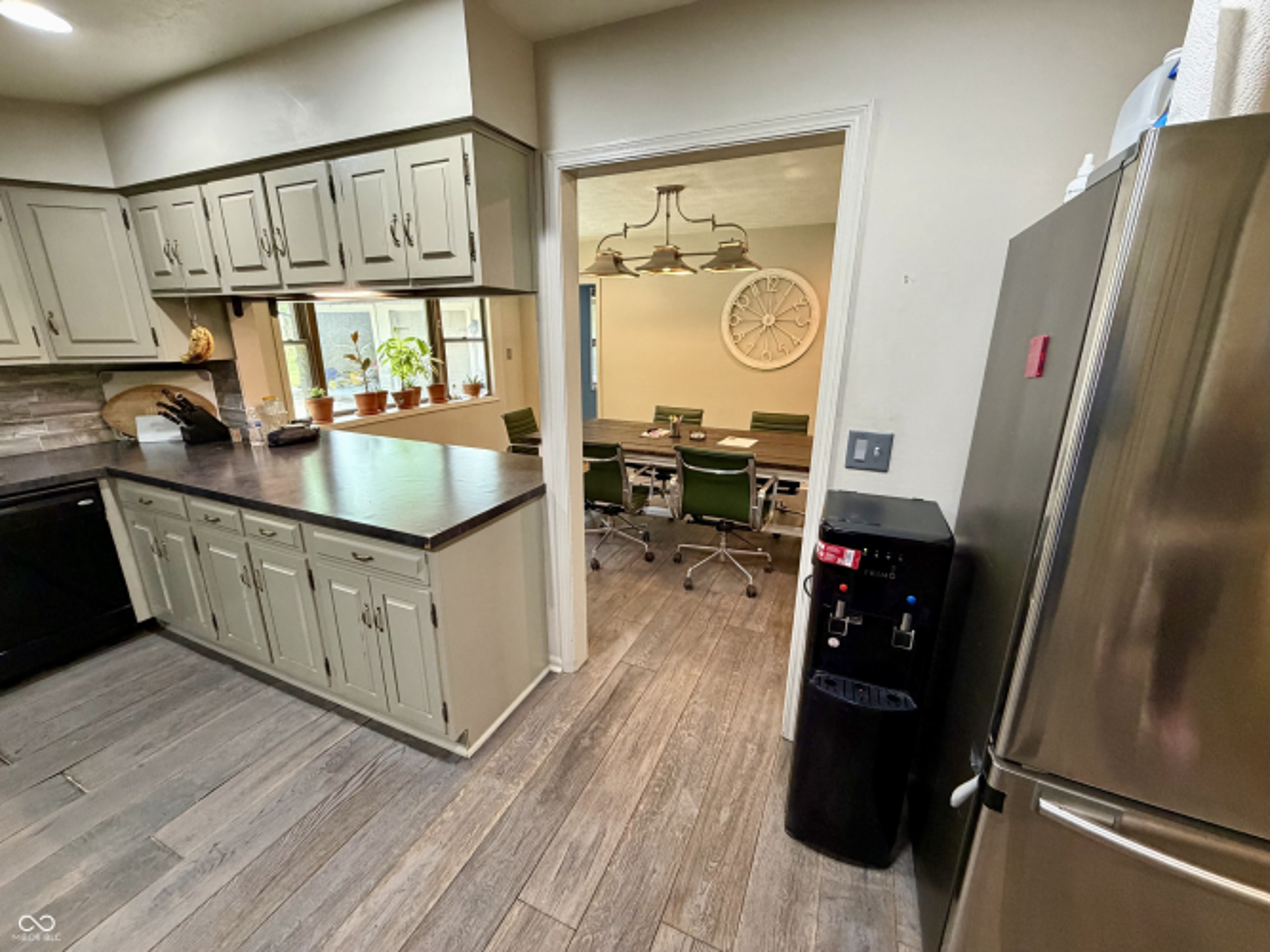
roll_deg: +0.7
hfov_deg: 102.1
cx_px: 635
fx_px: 514
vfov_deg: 85.7
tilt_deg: -16.3
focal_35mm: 14
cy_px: 476
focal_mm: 2.22
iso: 400
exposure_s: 1/60
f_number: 2.2
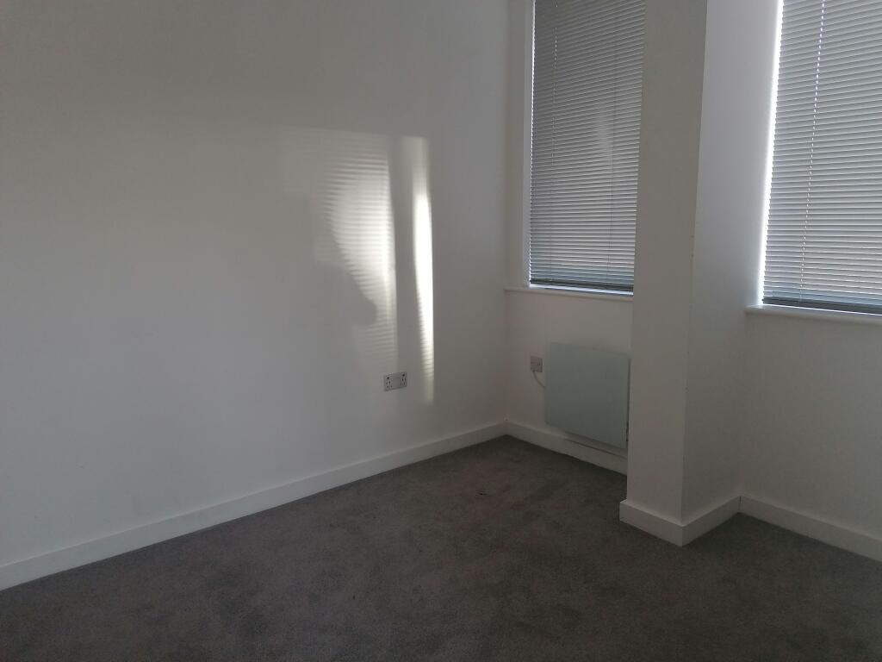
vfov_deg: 51.4
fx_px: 688
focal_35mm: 27
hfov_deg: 65.3
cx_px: 441
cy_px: 331
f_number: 1.8
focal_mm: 4.75
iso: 100
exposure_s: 1/100
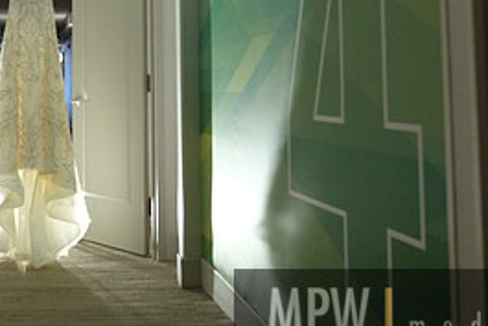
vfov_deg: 23.2
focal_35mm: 57
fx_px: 773
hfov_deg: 32.9
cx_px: 29
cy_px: 29
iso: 2500
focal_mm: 17
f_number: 2.8
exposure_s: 1/160
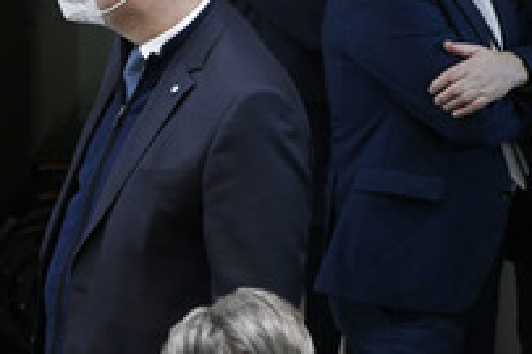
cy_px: 165
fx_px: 6881
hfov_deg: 4.4
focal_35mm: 466
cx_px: -51
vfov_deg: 2.9
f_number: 6.3
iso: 6400
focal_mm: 210
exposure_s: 1/250
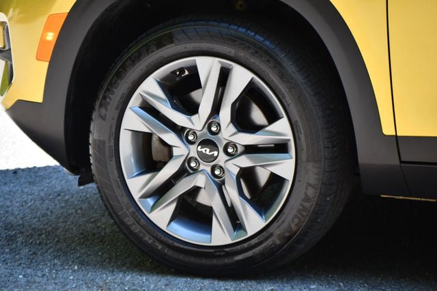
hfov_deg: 9.8
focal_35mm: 210
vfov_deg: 6.5
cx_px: 218
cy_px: 146
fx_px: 2548
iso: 500
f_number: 4.8
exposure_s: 1/500
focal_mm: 140
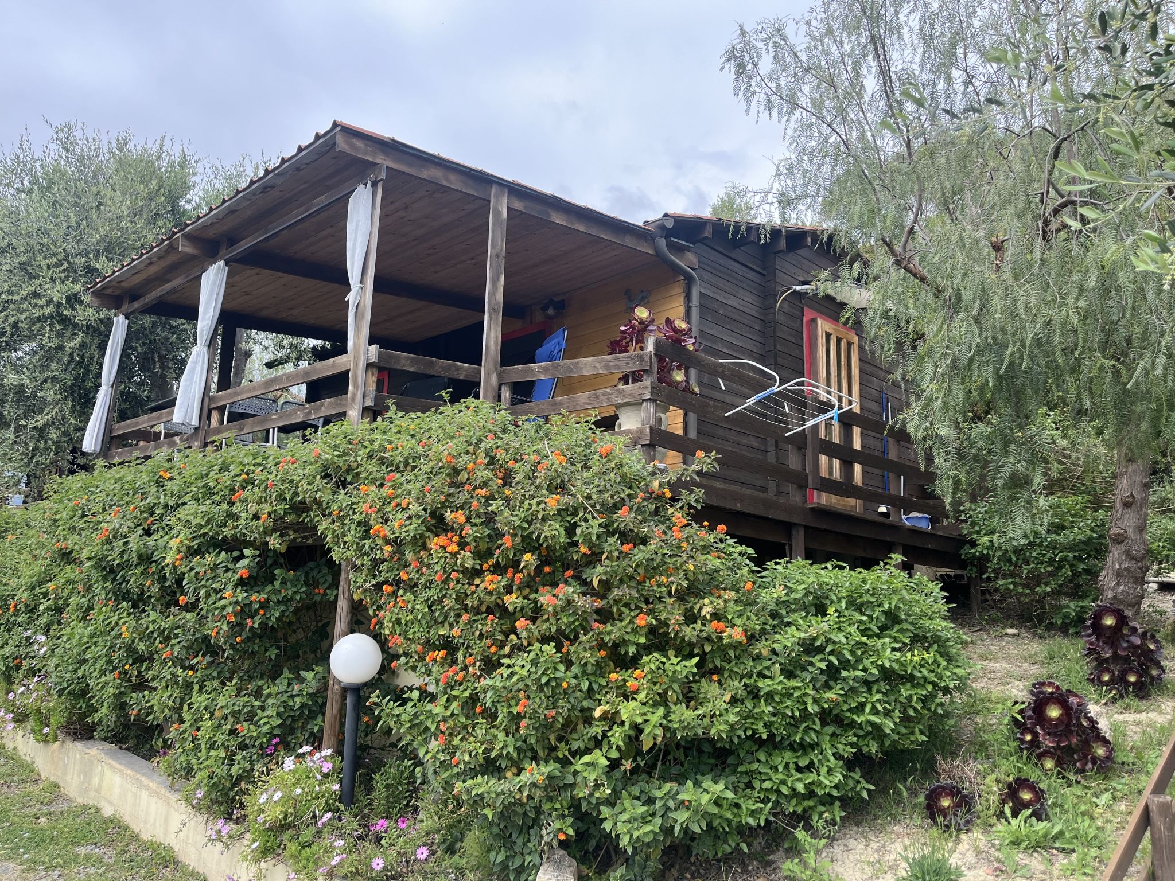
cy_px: 440
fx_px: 883
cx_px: 588
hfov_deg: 67.3
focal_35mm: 26
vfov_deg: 53.1
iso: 50
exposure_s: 1/1036
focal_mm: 5.1
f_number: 1.6
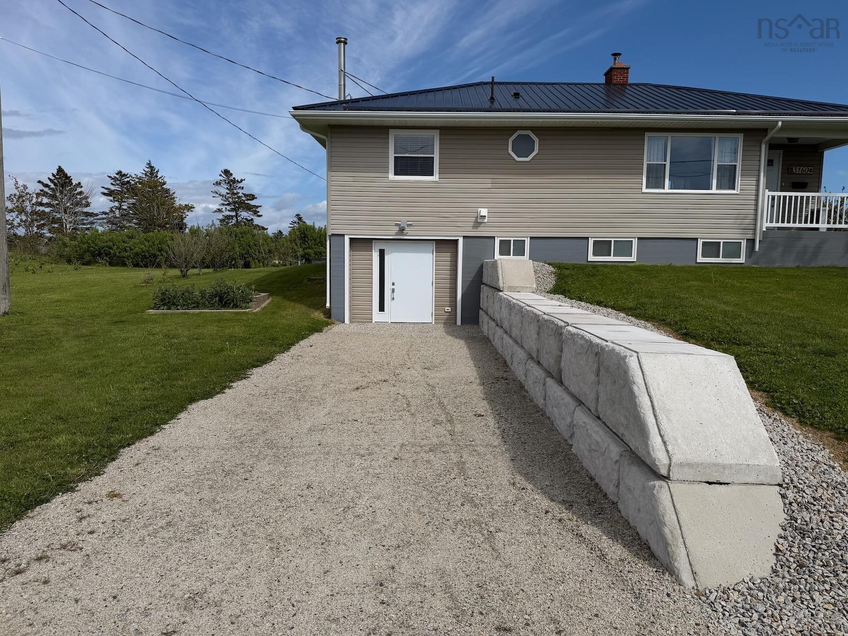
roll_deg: -0.7
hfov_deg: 71.6
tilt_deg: -5.2
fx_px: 588
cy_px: 318
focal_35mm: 24
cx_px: 424
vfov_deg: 56.8
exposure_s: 1/9091
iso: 80
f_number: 1.78
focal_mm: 6.76
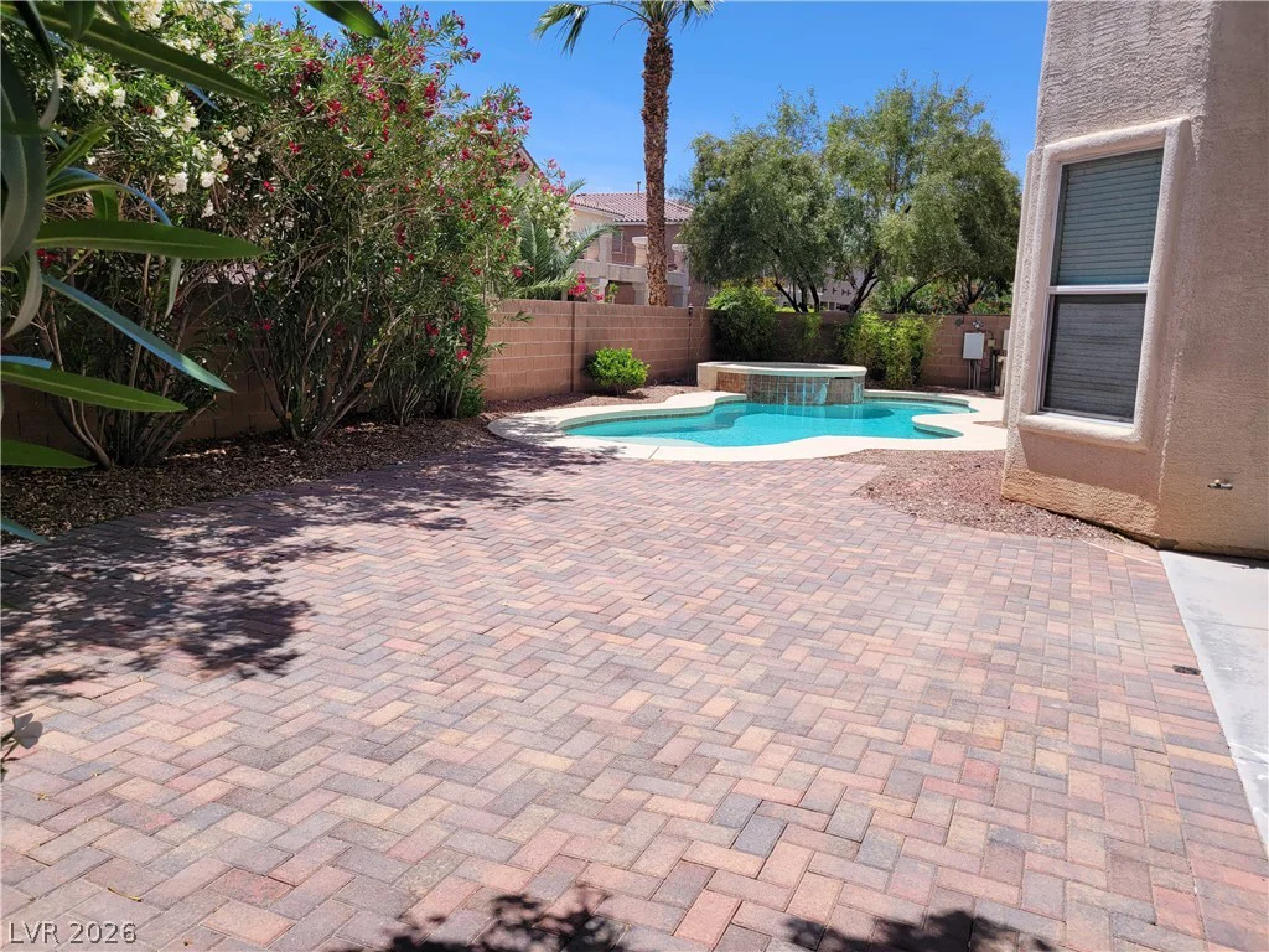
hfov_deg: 67.3
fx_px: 953
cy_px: 476
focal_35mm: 26
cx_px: 634
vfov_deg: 53.1
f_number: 1.8
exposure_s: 1/2463
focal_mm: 5.4
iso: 40
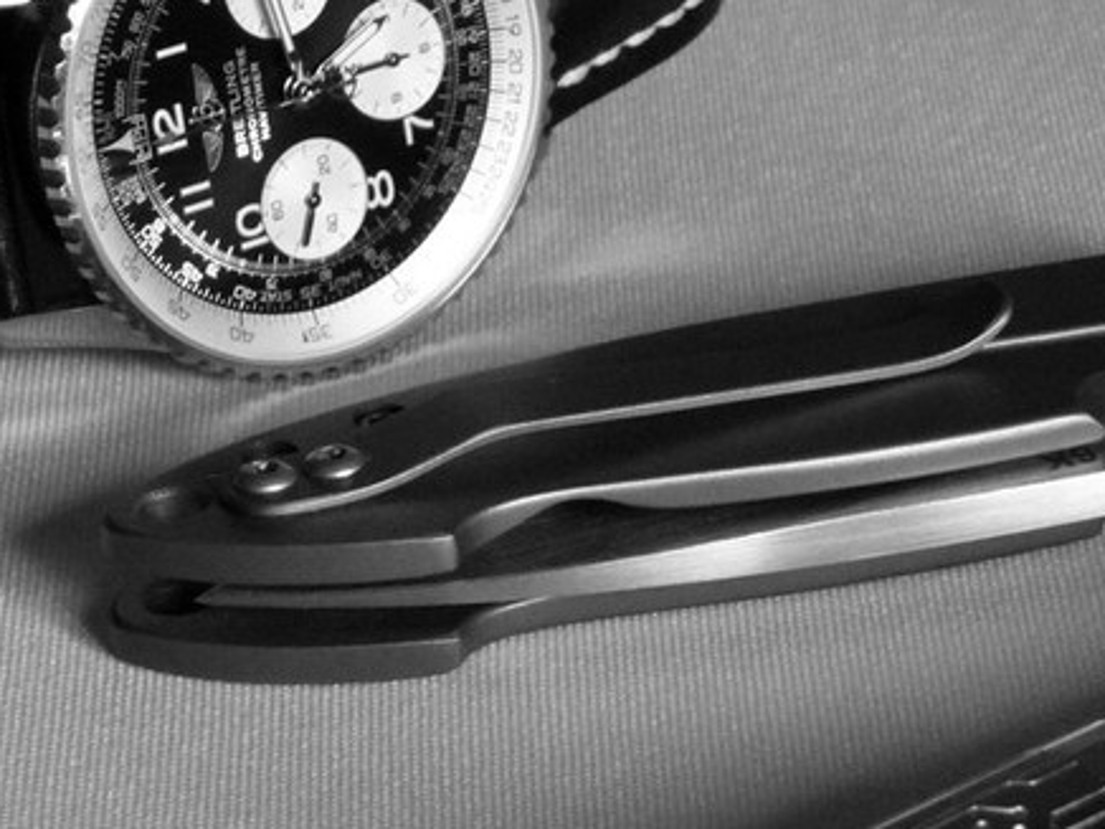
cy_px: 484
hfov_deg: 11.2
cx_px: 853
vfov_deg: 8.4
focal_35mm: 176
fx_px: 5618
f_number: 4.6
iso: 400
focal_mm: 12.2
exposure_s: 1/20
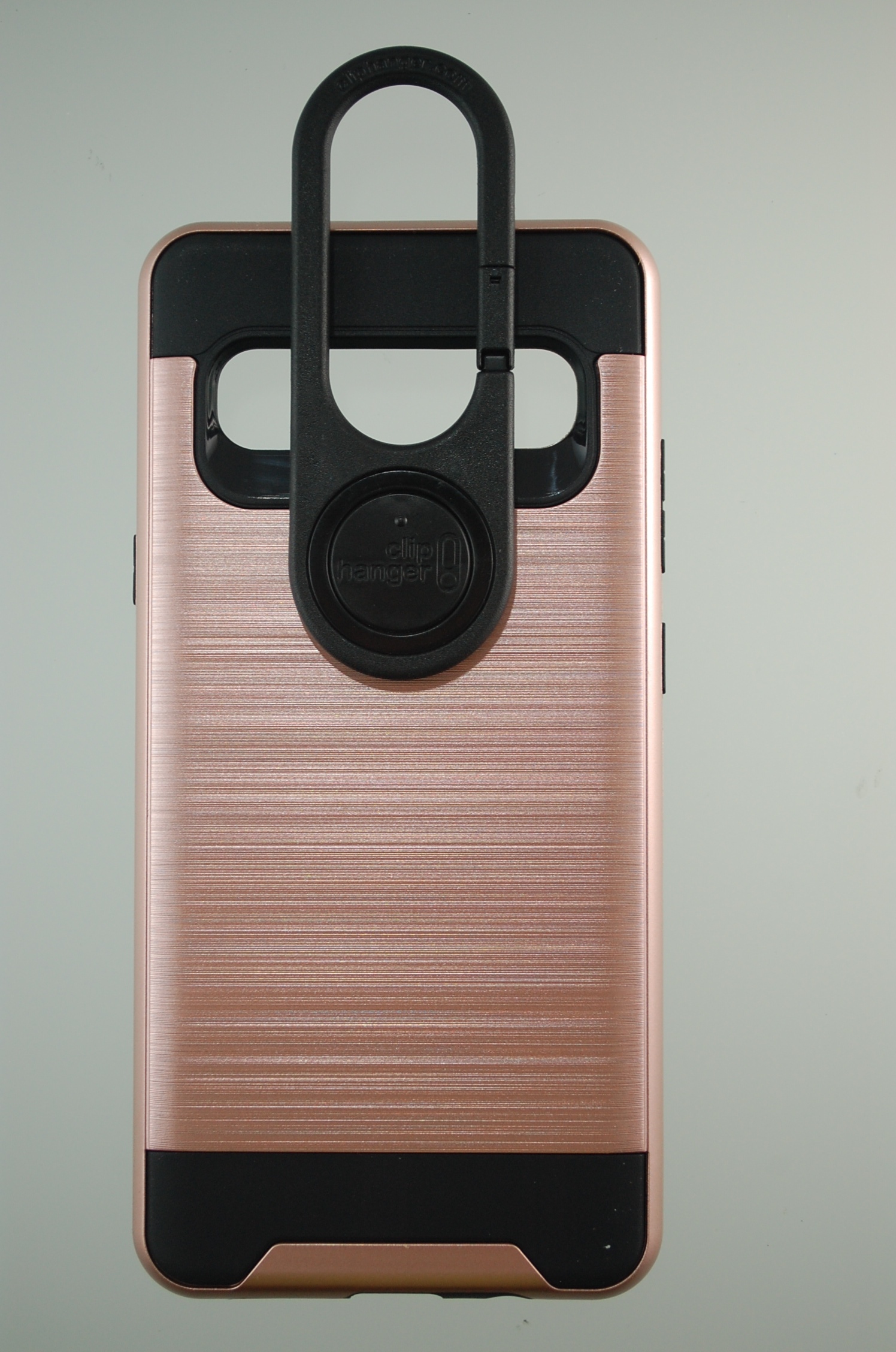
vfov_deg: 36.9
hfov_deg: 25.0
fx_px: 2023
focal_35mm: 54
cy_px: 676
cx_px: 448
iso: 400
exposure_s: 1/50
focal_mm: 36
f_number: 5.3
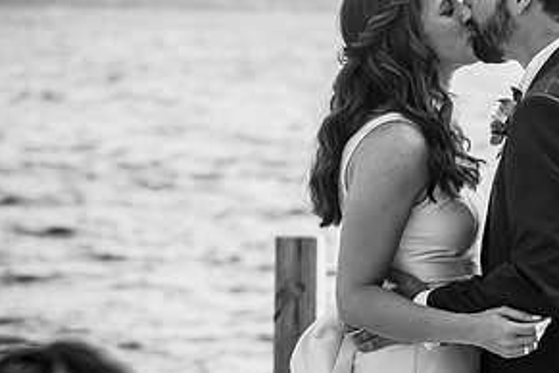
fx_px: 4410
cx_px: 474
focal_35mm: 284
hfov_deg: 7.2
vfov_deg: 4.8
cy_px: 141
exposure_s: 1/800
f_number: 4
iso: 200
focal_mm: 95
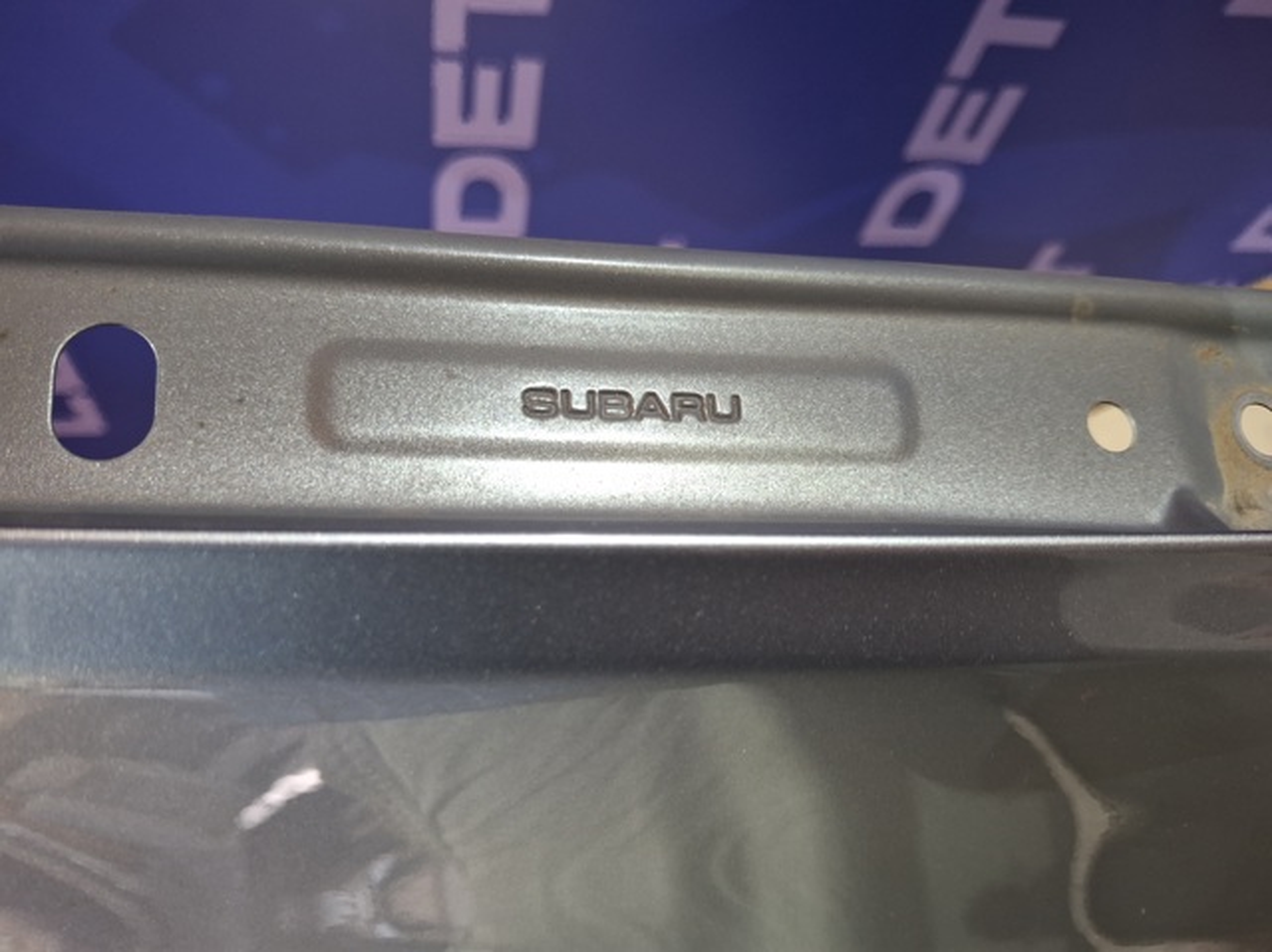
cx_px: 636
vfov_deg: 54.8
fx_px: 918
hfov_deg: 69.4
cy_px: 476
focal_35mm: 25
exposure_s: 1/50
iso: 250
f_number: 1.8
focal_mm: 4.69
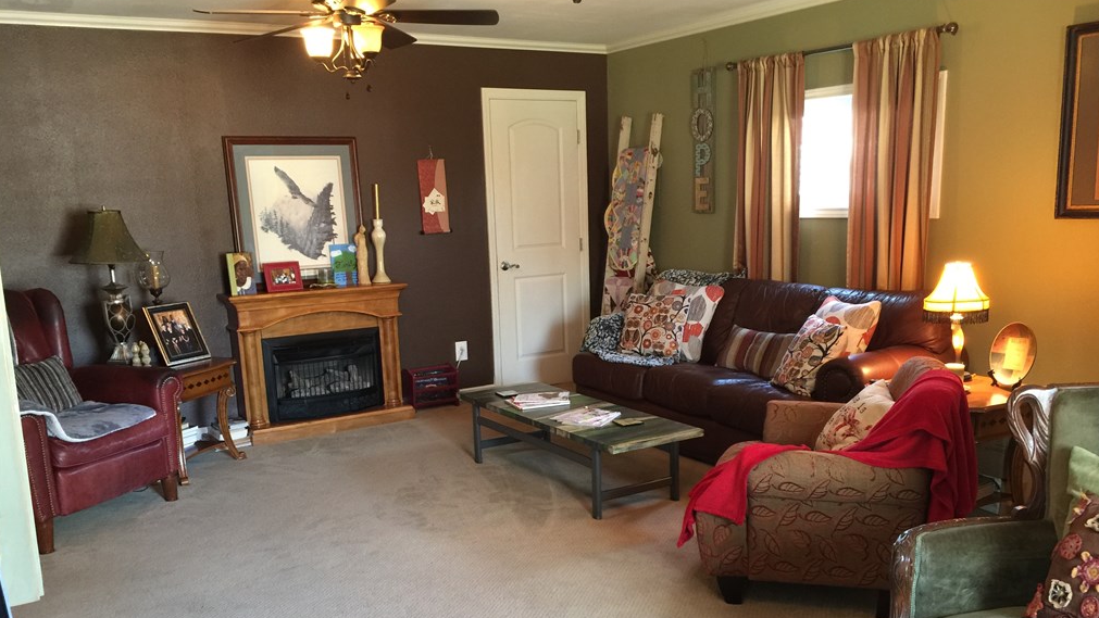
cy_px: 405
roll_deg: +1.7
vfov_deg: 36.4
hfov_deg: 61.0
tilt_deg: -13.3
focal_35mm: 32
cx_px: 550
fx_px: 933
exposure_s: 1/4
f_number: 2.2
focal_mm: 4.15
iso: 64
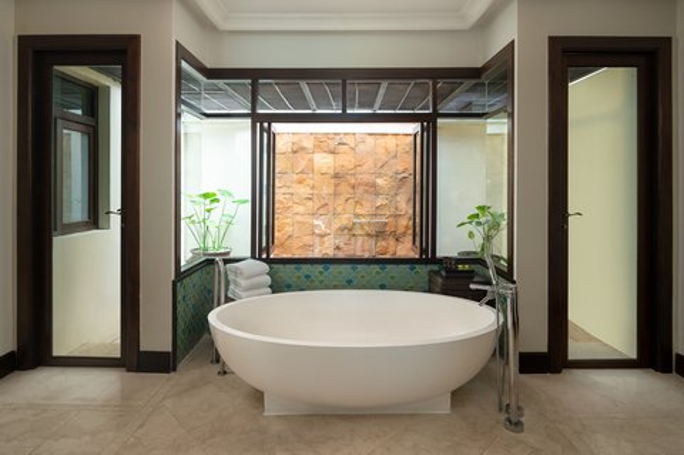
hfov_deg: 87.0
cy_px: 228
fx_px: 361
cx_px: 342
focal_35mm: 19
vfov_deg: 64.4
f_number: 8
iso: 320
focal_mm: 19
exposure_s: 1/5
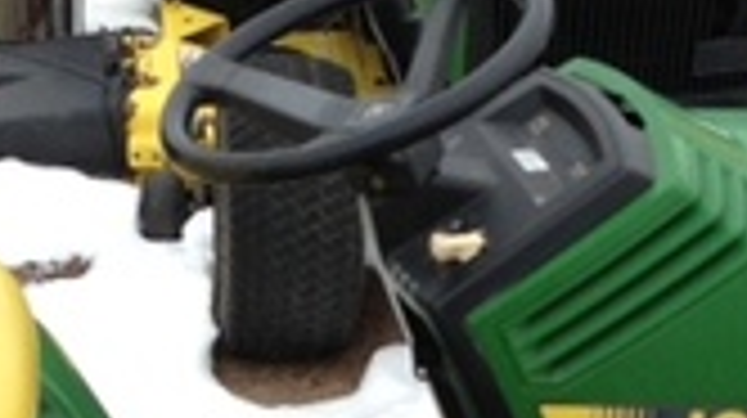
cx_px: 450
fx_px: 2335
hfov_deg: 18.2
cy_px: 584
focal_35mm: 118
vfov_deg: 10.0
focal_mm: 4.13
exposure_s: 1/161
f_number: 2.4
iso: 50
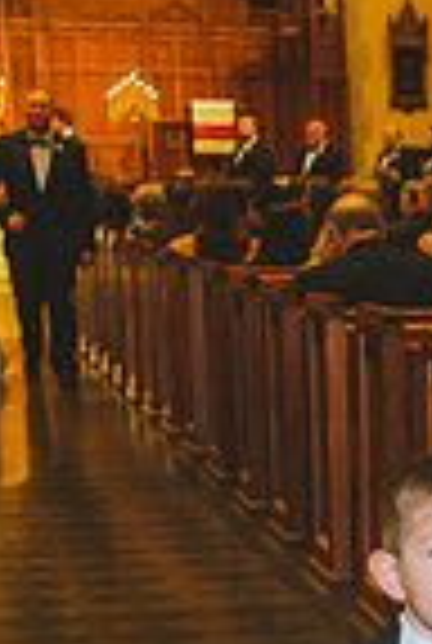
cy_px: 795
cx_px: 748
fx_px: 2185
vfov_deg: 16.0
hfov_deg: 10.7
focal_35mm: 122
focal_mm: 24
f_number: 2.8
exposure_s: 1/125
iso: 3200
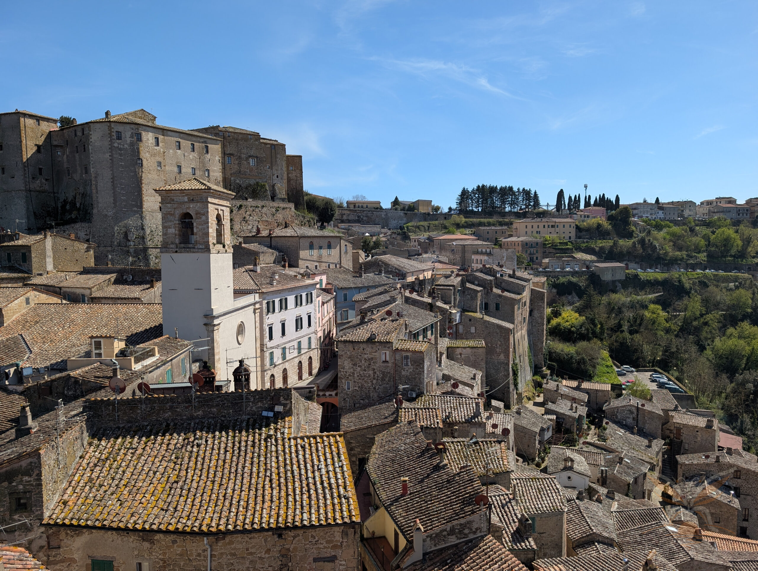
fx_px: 526
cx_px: 379
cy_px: 286
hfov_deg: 71.5
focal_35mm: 24
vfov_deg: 56.9
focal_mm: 6.9
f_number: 1.68
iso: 21
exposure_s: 1/1203
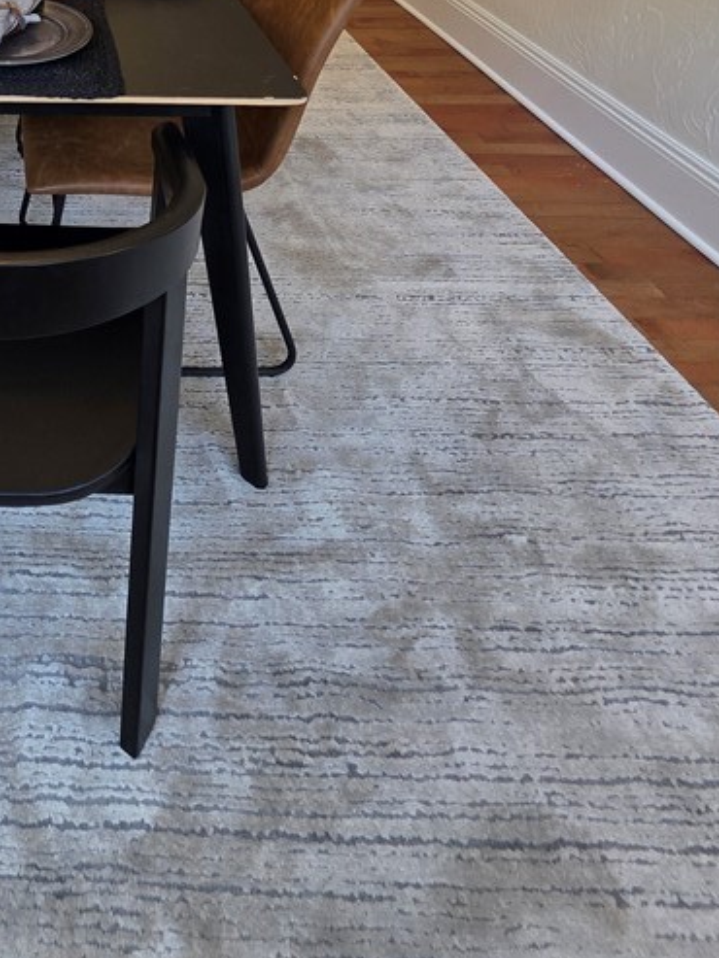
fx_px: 747
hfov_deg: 43.2
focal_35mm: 27
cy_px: -23
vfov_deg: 50.9
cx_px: -19
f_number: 1.9
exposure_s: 1/120
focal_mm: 2.2
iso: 50
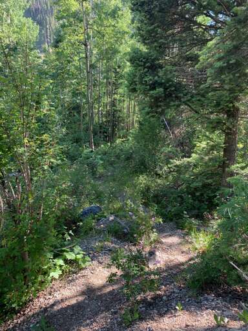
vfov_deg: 67.3
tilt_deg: -17.1
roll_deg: -1.8
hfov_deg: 53.1
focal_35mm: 26
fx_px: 248
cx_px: 124
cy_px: 166
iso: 32
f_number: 1.8
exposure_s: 1/98
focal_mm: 4.25
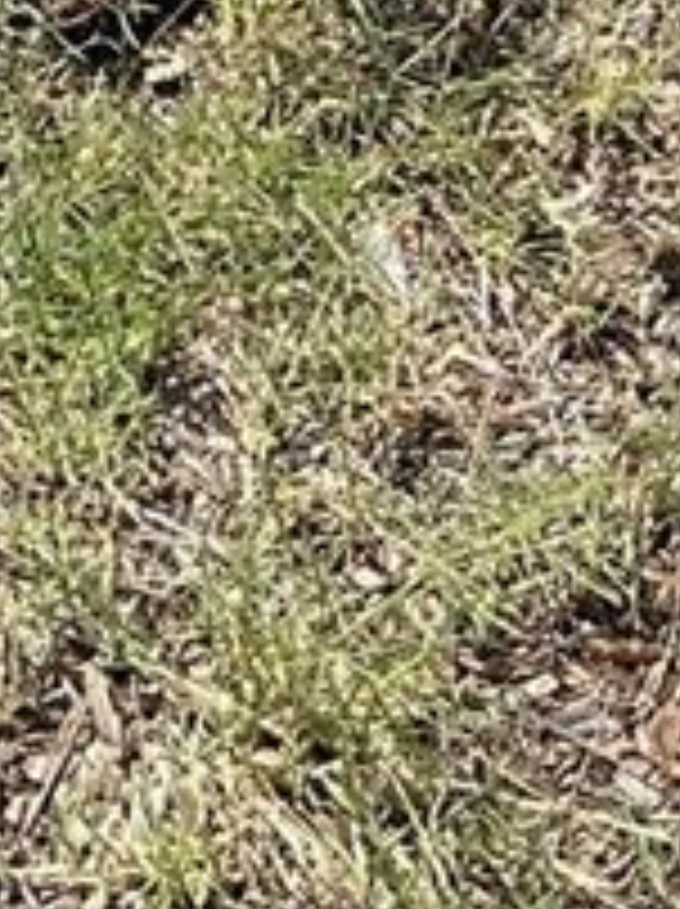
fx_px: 5197
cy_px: -1854
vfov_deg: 8.4
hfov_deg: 7.1
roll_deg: +1.5
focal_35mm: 198
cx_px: -950
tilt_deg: -29.9
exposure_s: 1/2387
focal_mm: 5.1
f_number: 1.6
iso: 32
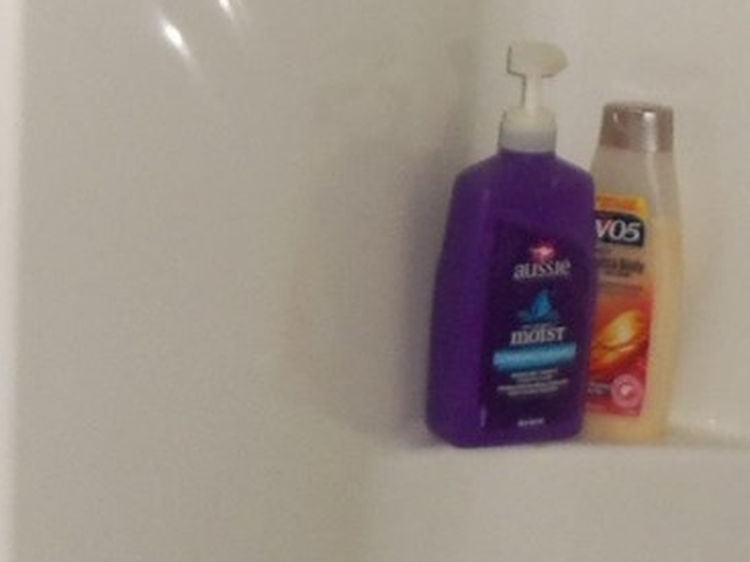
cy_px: 540
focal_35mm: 110
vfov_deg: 13.3
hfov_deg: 17.6
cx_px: 67
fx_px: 2383
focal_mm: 5.1
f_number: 3.3
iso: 200
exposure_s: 1/60
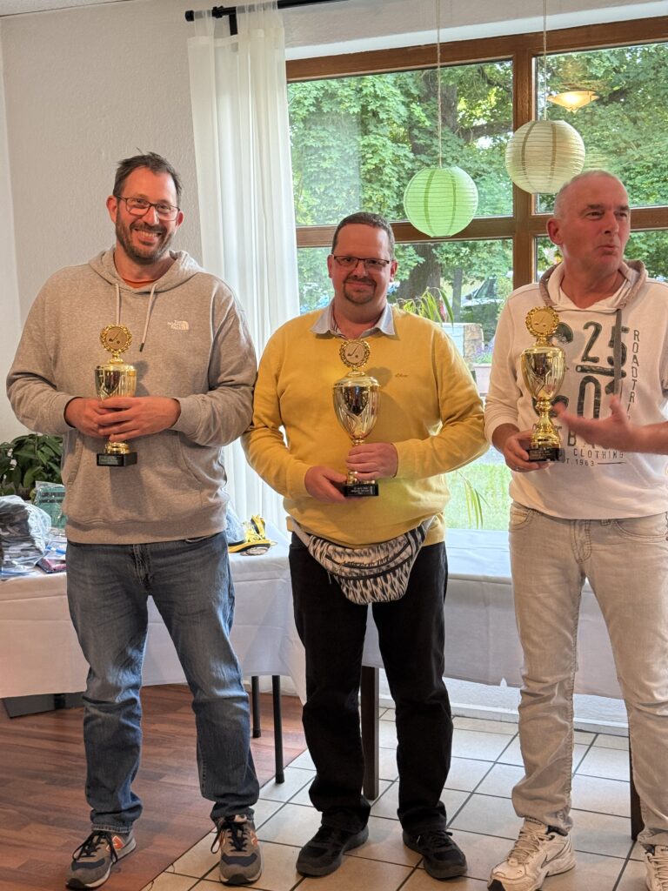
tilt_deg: -6.7
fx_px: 1235
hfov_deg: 30.3
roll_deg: +1.4
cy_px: 446
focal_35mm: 48
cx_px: 334
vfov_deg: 39.7
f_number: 1.78
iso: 200
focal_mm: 6.76
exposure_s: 1/50
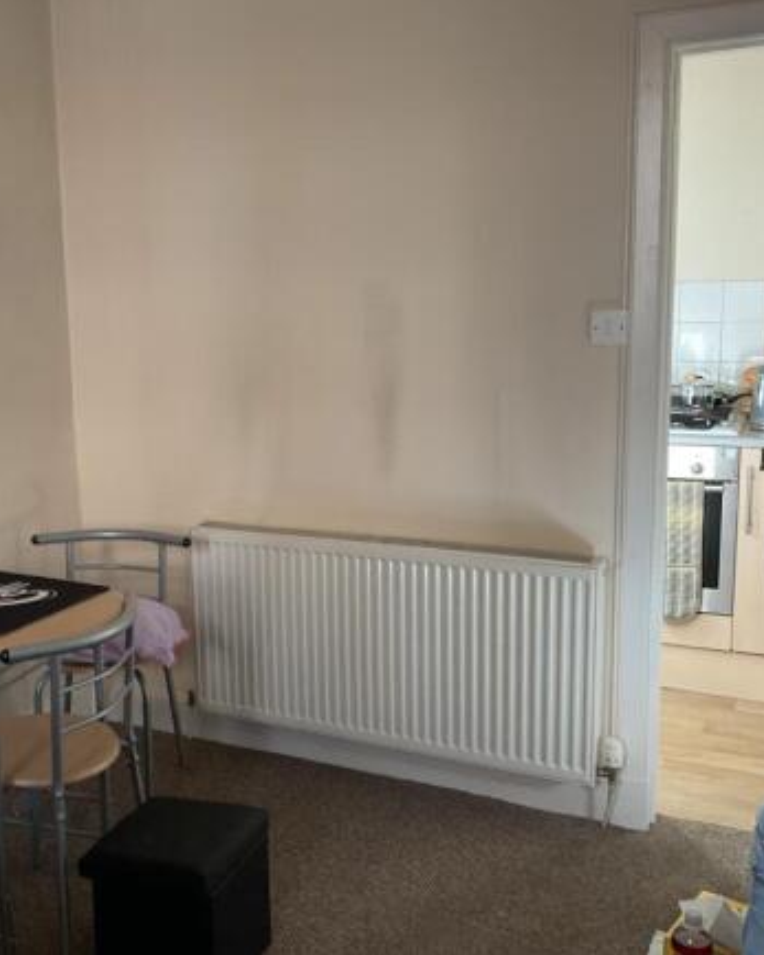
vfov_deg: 47.9
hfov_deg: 38.4
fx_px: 1074
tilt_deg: -11.6
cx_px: 217
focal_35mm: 38
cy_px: 476
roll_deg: +1.4
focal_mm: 3
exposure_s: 1/50
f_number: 1.8
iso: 80
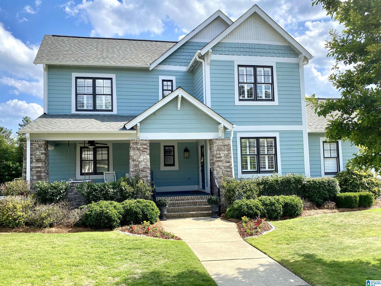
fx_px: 286
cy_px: 143
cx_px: 190
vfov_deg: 53.1
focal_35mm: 26
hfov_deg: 67.3
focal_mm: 4.25
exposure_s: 1/1866
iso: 32
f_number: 1.8
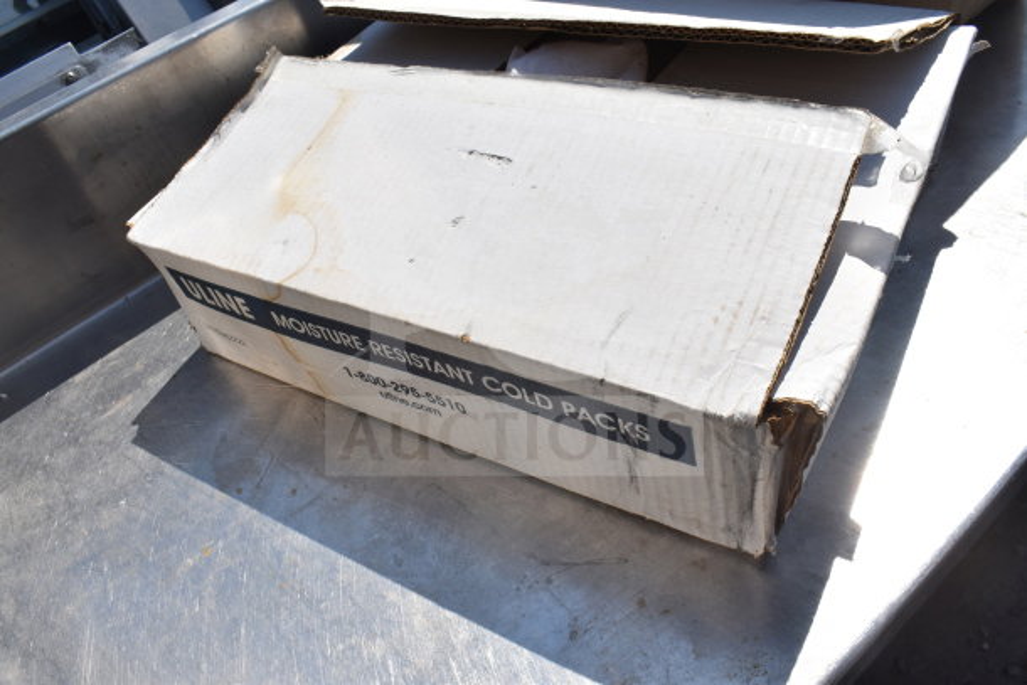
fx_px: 856
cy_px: 342
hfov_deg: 61.9
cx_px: 514
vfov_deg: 43.6
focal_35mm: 30
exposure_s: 1/500
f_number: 11
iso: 200
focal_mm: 20
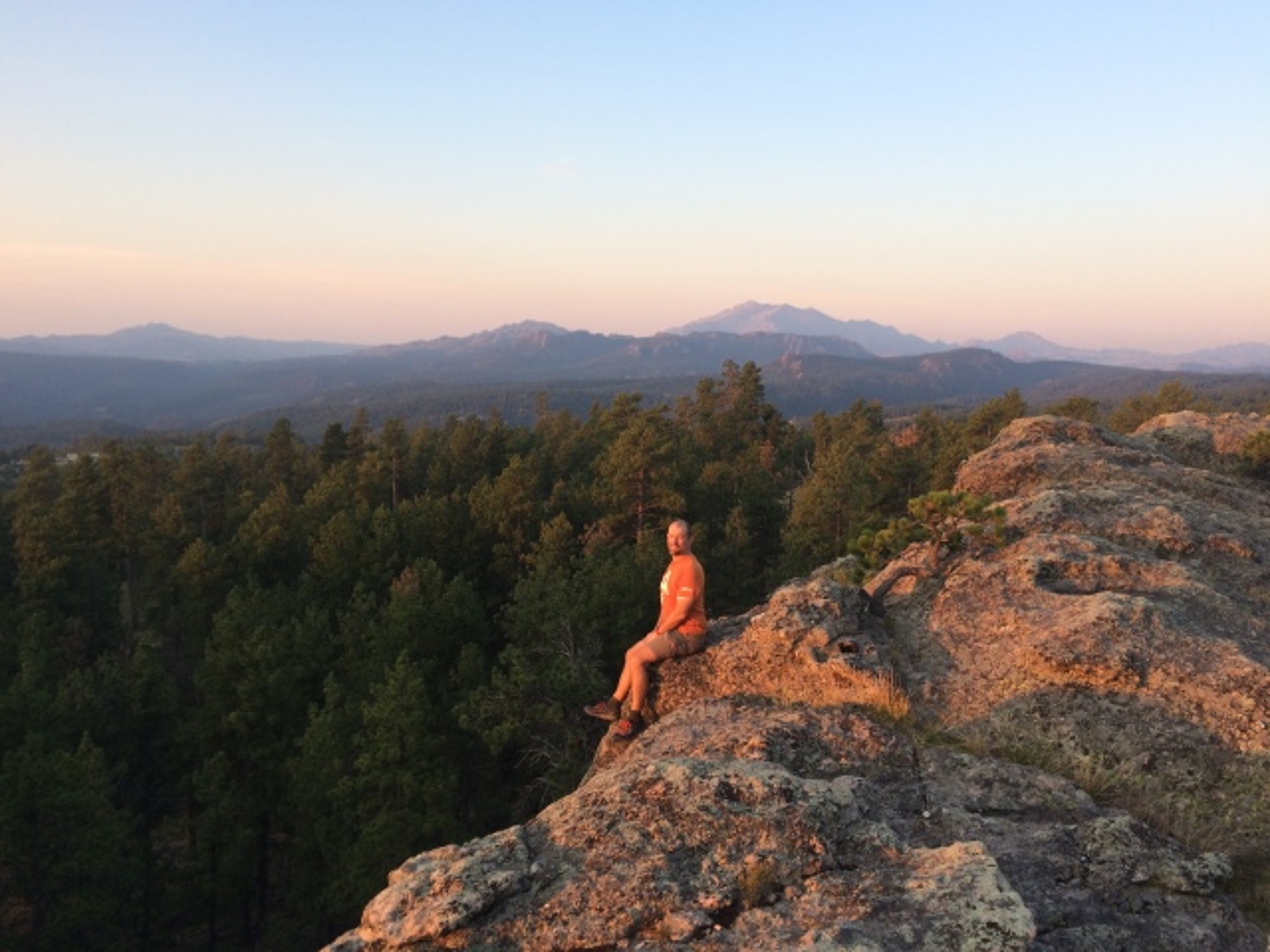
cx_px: 635
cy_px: 476
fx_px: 1064
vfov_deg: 48.2
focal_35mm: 29
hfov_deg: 61.7
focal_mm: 4.15
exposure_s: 1/174
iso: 32
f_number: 2.2
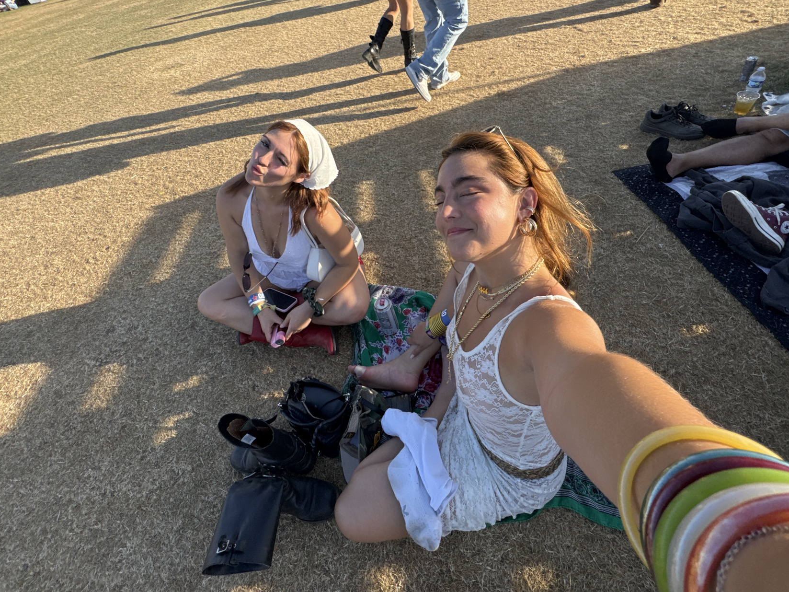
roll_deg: +16.6
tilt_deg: -42.4
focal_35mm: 17
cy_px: 235
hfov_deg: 91.0
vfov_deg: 73.9
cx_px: 406
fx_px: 387
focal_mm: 2.22
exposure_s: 1/858
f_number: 2.2
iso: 40
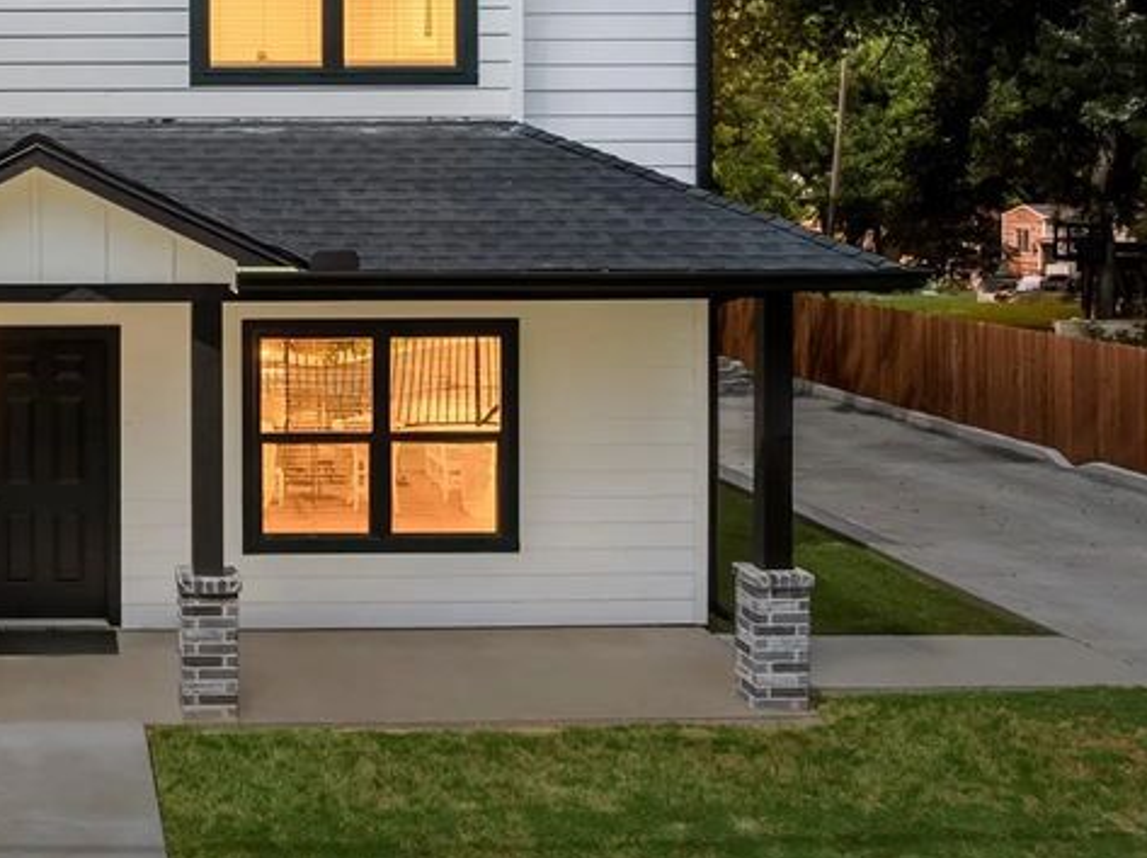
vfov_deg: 27.4
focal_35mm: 52
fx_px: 1722
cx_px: 65
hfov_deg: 34.3
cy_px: 173
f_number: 2.8
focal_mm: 12.29
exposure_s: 1/2500
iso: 120
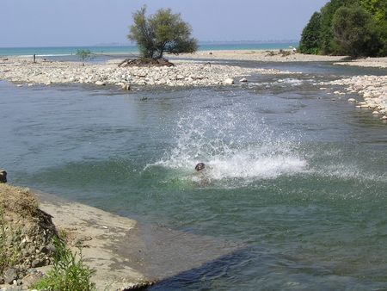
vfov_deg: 22.0
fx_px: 749
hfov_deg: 29.0
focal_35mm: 67
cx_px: 194
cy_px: 146
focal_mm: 10.5
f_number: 6.5
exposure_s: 1/283
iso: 50
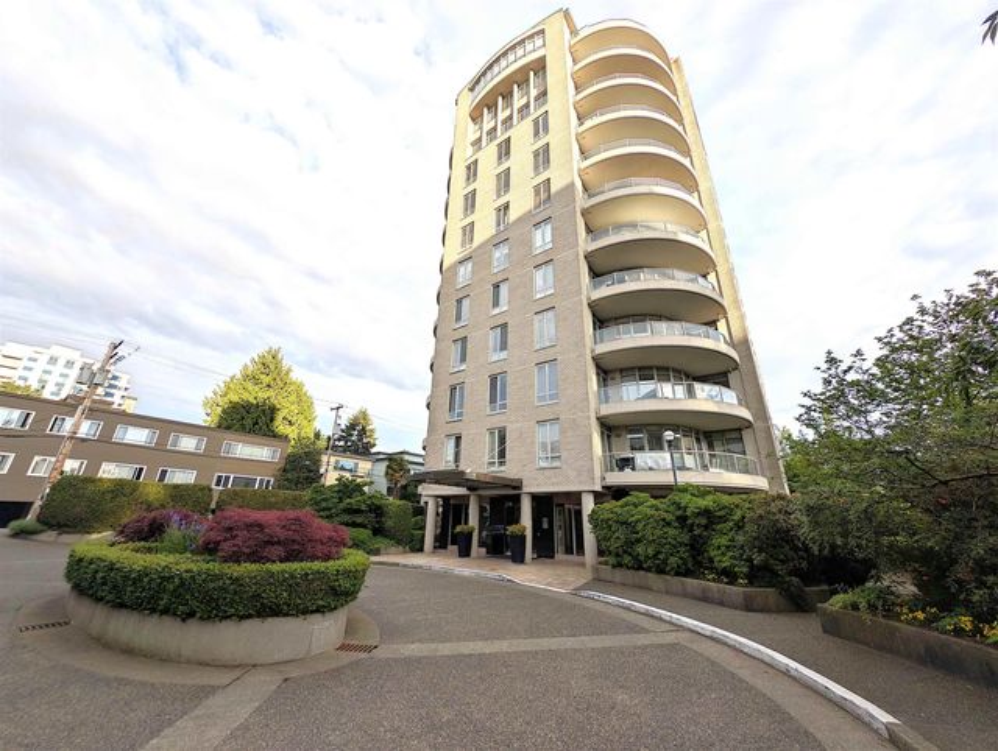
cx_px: 499
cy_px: 376
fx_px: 346
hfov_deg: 110.5
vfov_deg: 94.6
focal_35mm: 12
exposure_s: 1/777
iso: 36
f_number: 1.95
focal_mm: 2.23
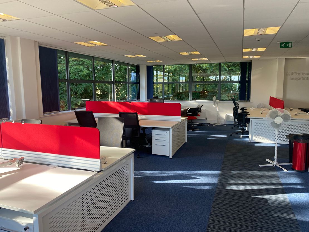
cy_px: 116
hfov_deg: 67.3
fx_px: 232
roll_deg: -0.2
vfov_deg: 53.1
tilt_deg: -4.9
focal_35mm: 26
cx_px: 154
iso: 100
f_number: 1.8
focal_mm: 4.25
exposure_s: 1/100
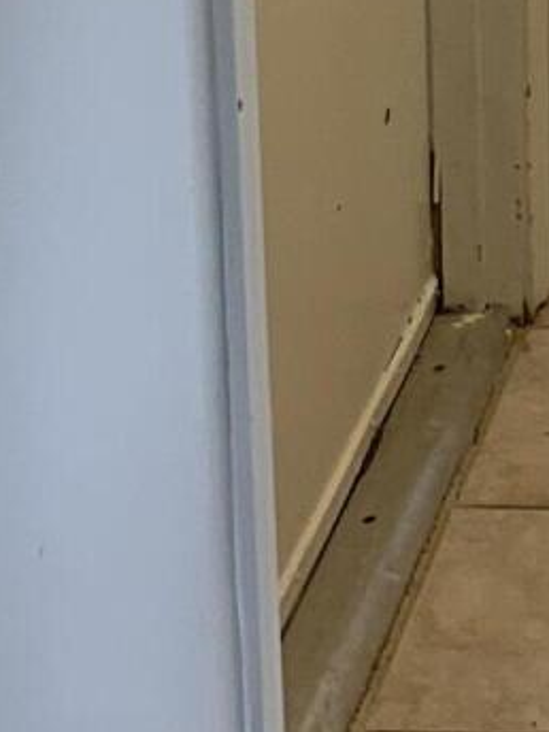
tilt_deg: -9.8
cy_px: -623
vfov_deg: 12.0
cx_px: 1077
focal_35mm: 151
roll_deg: -0.1
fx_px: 3193
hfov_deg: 9.2
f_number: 1.8
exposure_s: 1/60
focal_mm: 4.25
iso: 64
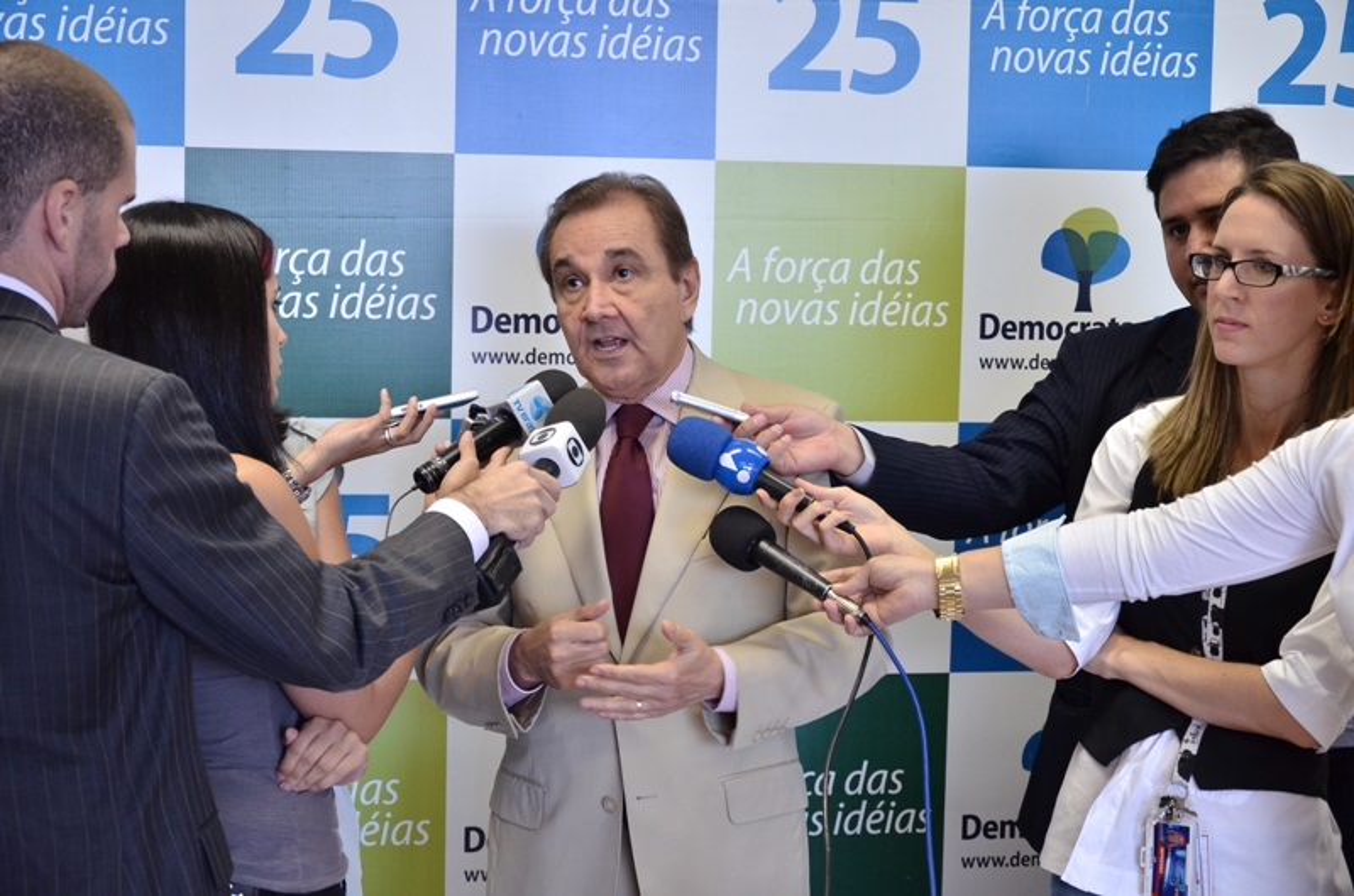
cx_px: 677
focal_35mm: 63
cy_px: 448
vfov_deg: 21.5
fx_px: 2365
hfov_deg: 32.0
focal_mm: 42
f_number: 4.8
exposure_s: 1/125
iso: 1000
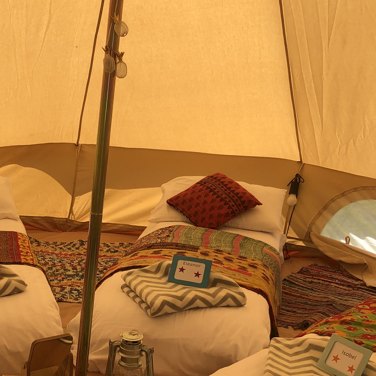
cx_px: 99
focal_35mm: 63
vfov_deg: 27.0
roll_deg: -3.1
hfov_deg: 27.0
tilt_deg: -17.5
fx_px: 774
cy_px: 278
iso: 20
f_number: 1.8
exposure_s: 1/979
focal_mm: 3.99
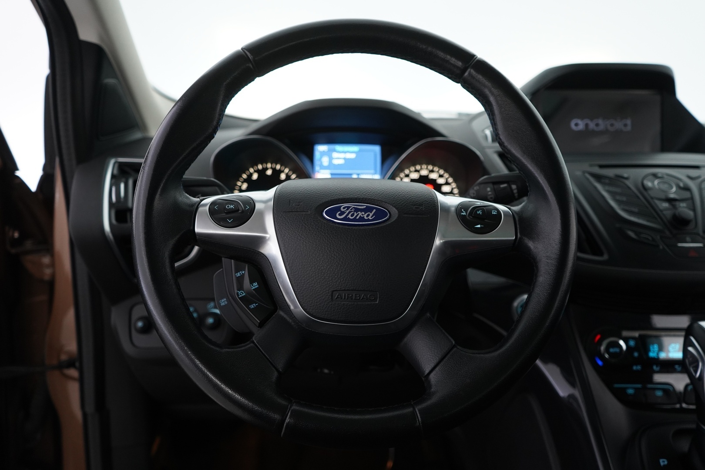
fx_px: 587
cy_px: 235
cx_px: 352
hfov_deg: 61.9
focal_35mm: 30
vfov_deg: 43.6
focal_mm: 30
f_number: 3.5
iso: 2000
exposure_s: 1/40
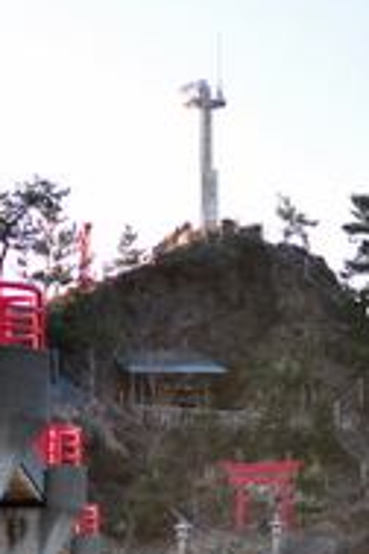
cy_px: 406
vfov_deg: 15.3
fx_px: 2049
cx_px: -23
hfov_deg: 10.2
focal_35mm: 133
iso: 200
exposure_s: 1/800
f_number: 1.8
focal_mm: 35
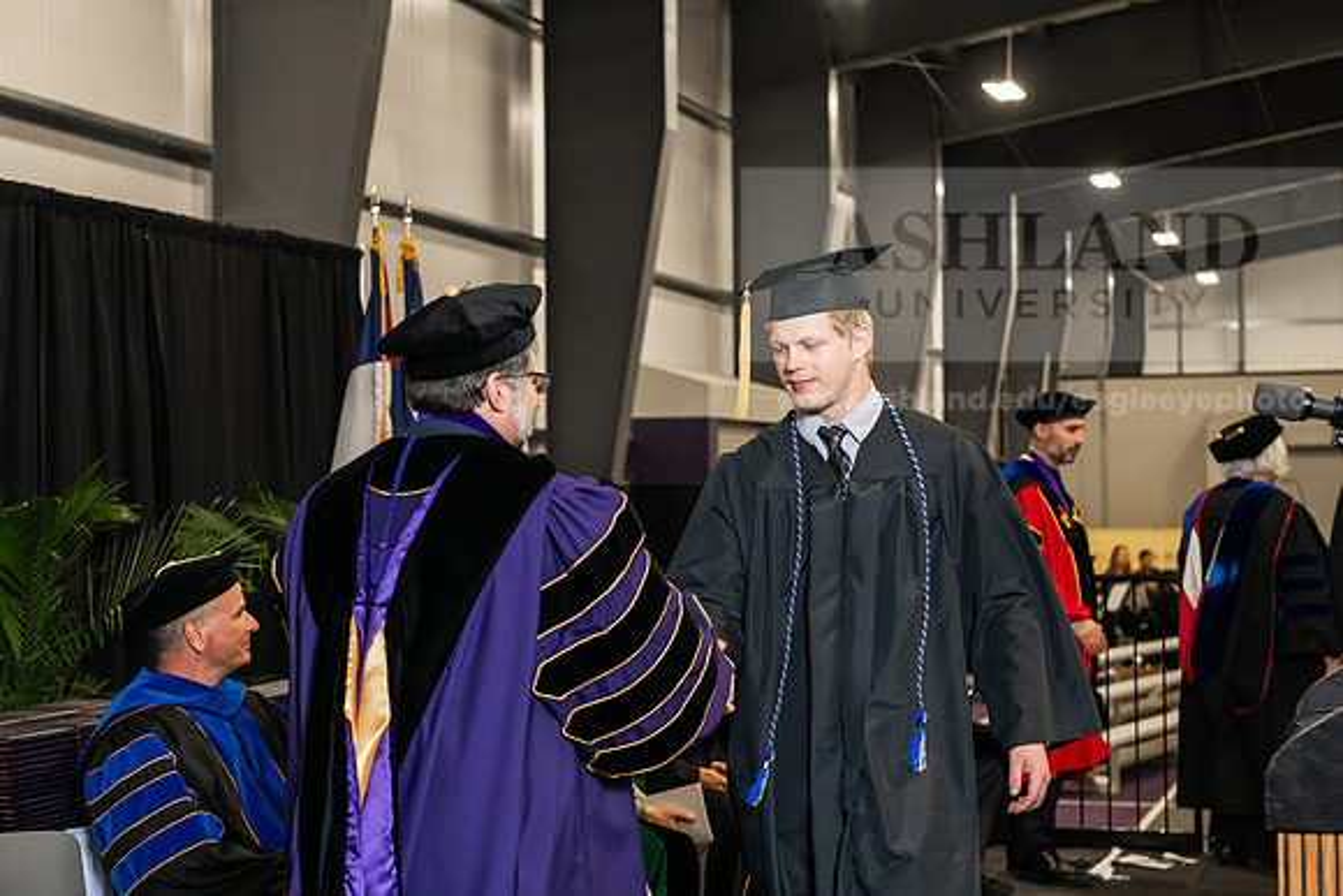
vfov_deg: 20.6
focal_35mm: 66
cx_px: 672
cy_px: 448
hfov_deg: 30.5
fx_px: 2463
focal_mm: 66
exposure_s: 1/200
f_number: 5
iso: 2500
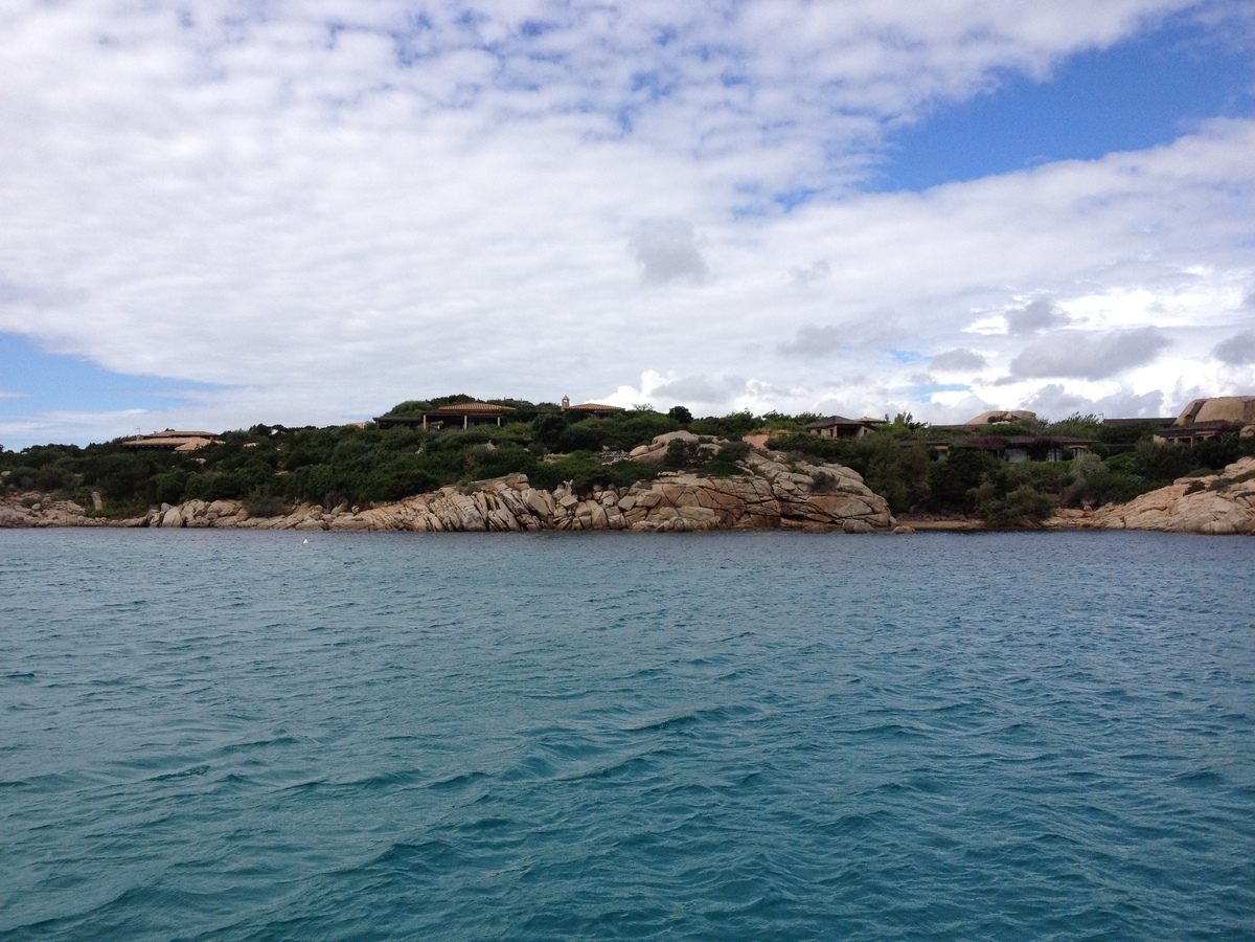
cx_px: 628
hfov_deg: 52.6
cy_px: 471
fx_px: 1269
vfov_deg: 40.7
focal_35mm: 35
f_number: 2.4
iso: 64
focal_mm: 4.28
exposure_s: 1/2123
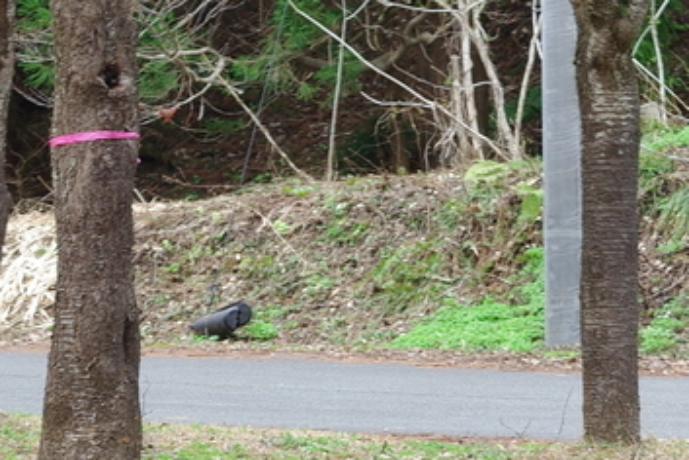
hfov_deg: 8.1
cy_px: -134
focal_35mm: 255
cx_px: 244
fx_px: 4884
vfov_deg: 5.4
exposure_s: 1/10
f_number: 9
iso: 100
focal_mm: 50
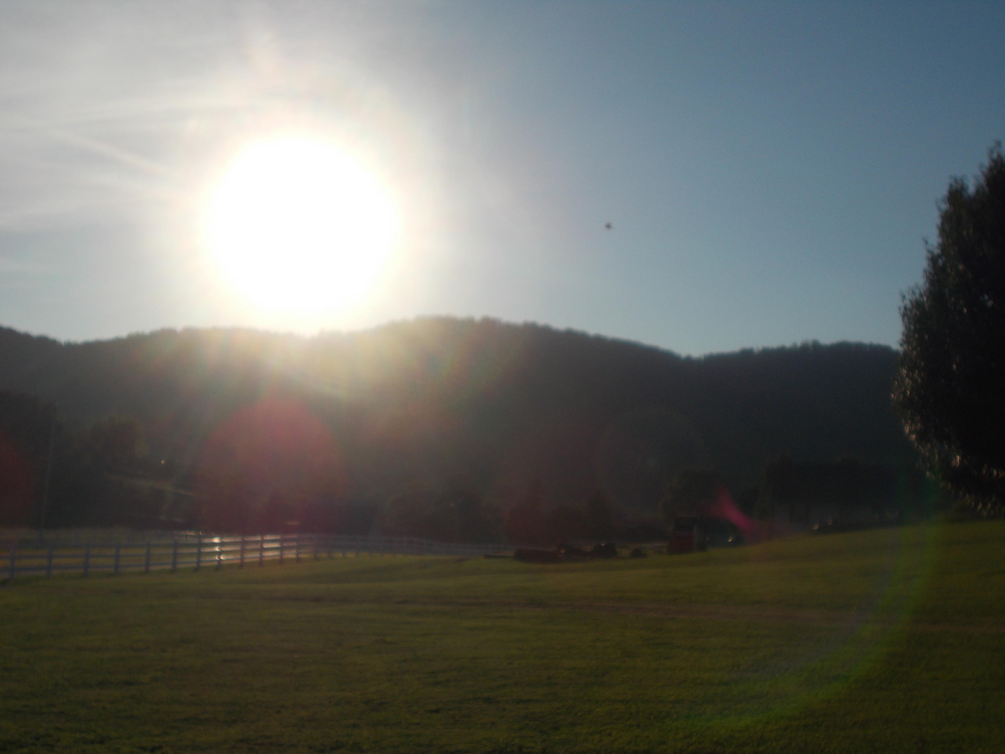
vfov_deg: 32.9
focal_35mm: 44
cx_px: 502
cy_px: 377
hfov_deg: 42.9
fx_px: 1277
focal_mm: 7.9
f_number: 10.6
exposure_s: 1/400
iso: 80
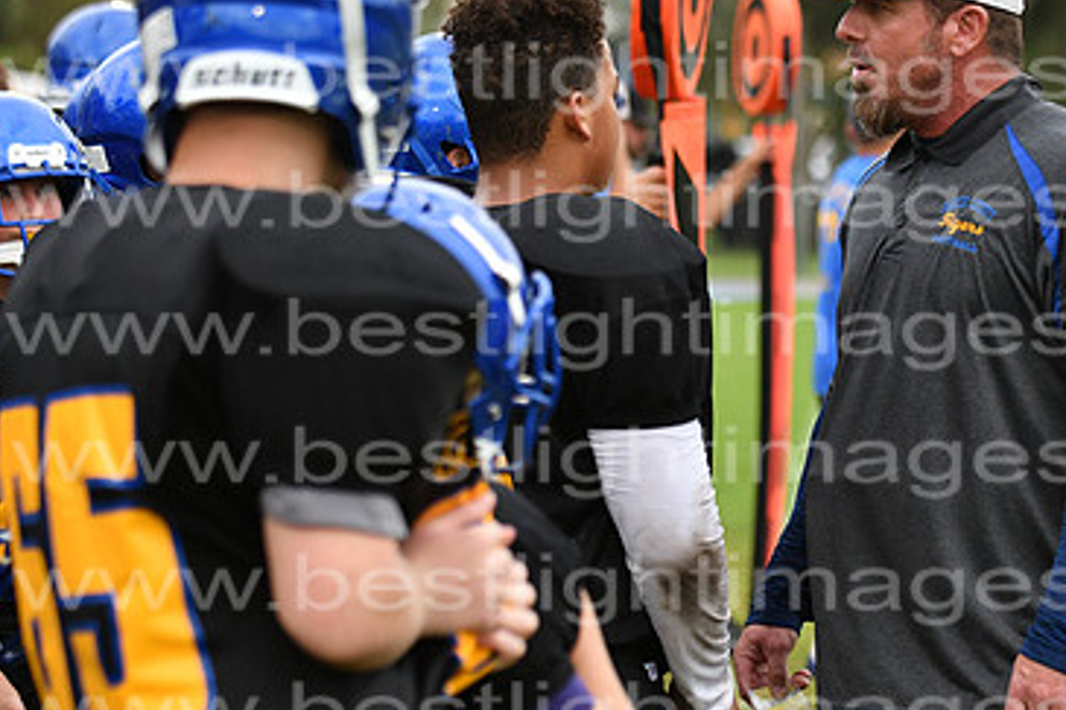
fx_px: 9885
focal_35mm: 334
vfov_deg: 4.1
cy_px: 270
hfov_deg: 6.2
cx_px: 675
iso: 800
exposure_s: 1/2500
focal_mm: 140
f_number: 3.5
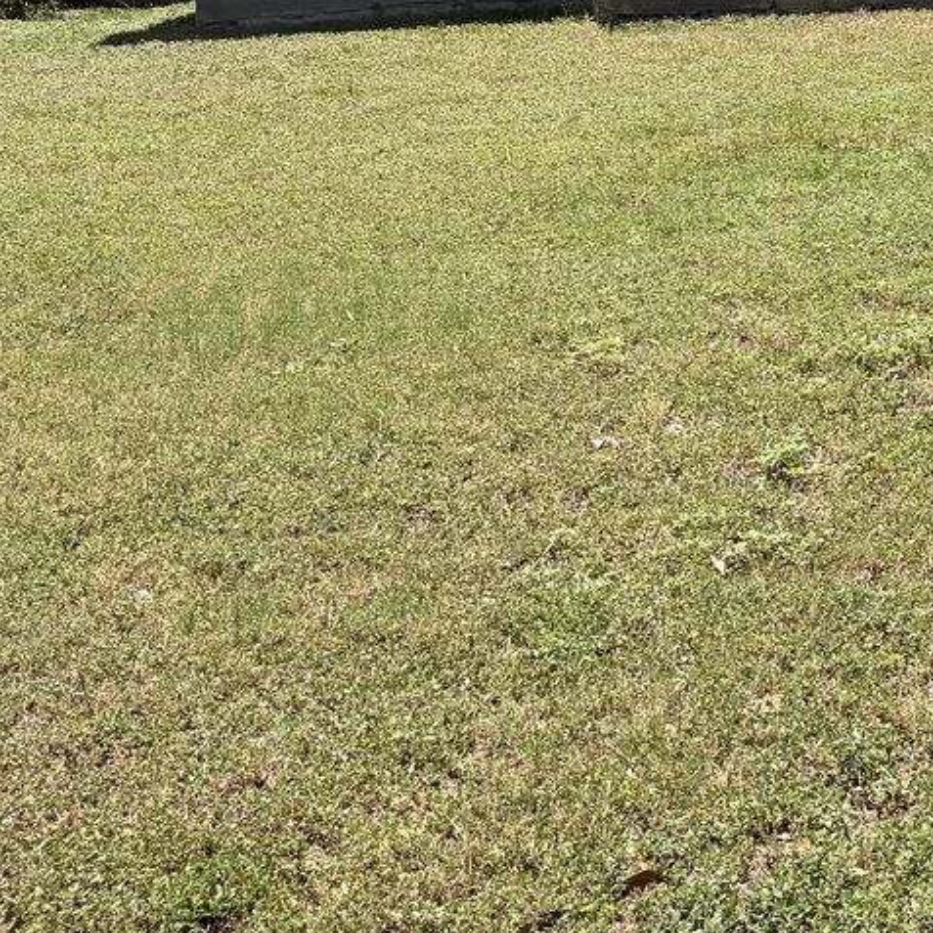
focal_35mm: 64
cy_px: -55
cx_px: 1344
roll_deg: -1.3
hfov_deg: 22.7
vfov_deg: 25.2
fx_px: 1952
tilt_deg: +2.5
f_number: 1.78
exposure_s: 1/2801
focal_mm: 6.76
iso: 80
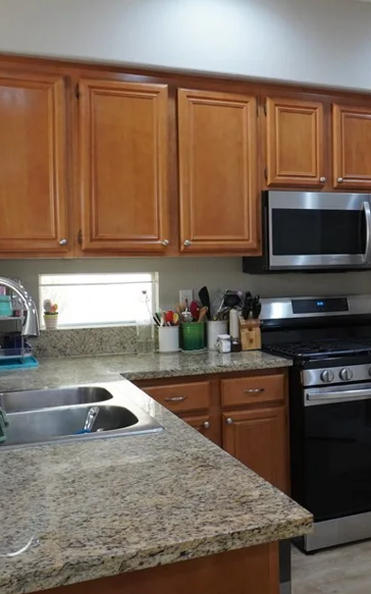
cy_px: 288
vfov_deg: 46.2
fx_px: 696
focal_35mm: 43
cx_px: 335
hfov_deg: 28.7
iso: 1000
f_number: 7.1
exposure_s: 1/30
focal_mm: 16
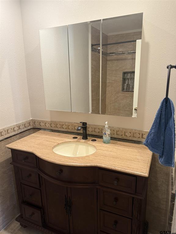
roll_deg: +0.5
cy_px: 117
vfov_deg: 71.6
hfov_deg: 56.8
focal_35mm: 24
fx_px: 163
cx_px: 88
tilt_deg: -13.1
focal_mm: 6.76
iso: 250
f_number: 1.78
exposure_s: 1/60
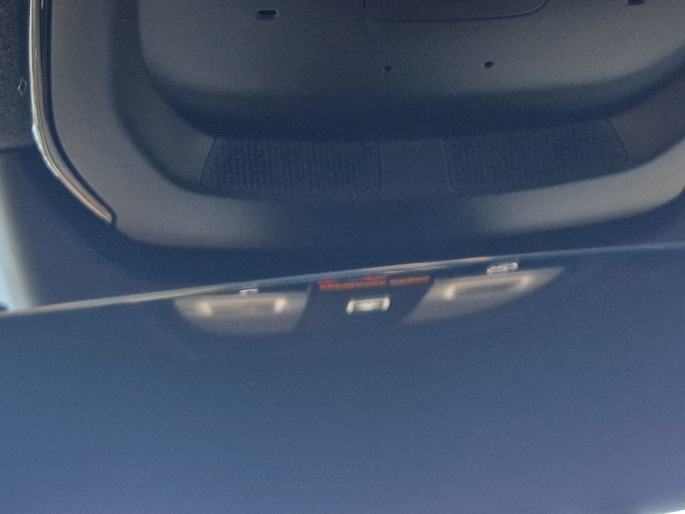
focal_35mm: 65
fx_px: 1287
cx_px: 310
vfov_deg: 21.5
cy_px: -41
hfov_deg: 29.8
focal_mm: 5.4
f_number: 1.8
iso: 320
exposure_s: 1/100
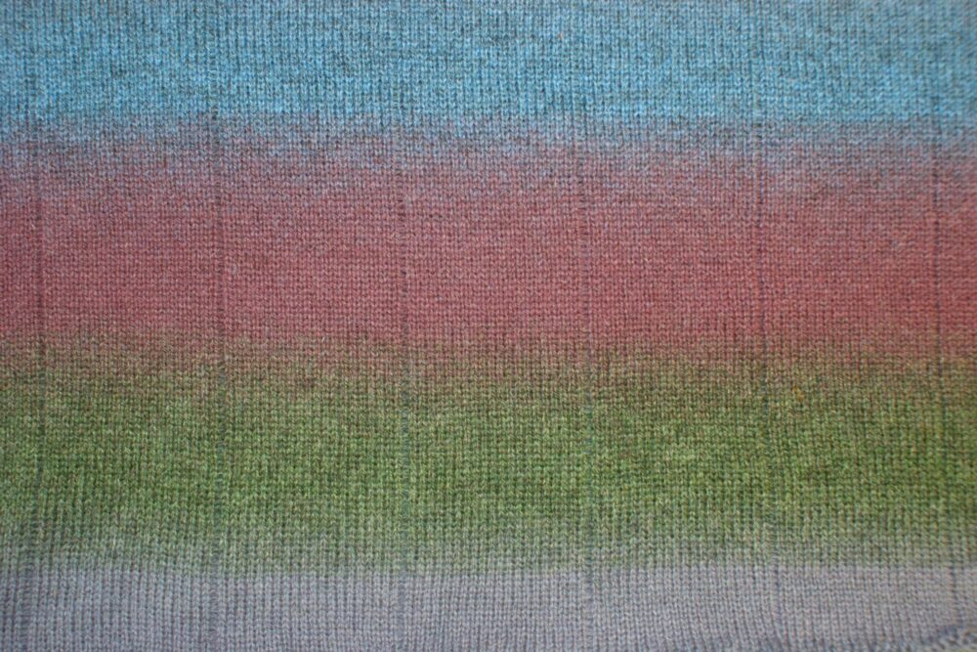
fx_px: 1140
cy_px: 326
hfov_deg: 46.4
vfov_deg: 31.9
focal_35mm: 42
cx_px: 488
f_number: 5.6
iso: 400
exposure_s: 1/60
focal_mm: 28
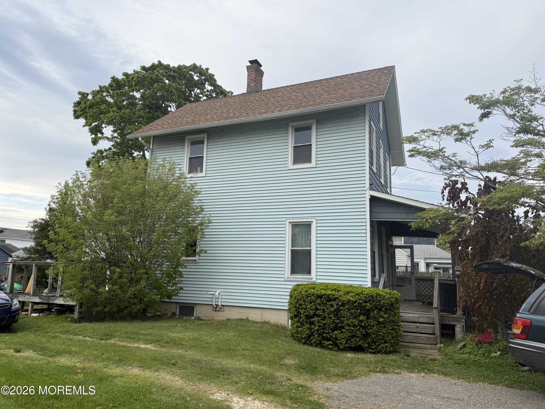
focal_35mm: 24
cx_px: 272
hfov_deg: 71.6
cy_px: 204
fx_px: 378
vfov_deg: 56.8
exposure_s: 1/1901
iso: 80
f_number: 1.78
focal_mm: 6.76
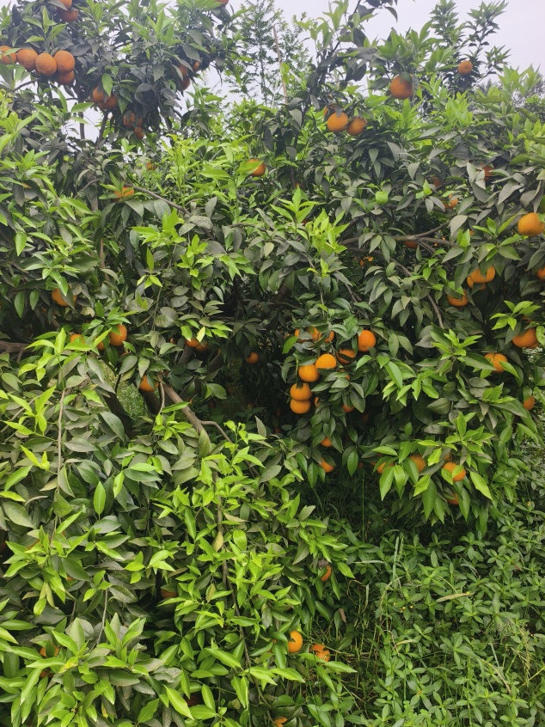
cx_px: 248
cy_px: 387
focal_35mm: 29
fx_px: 609
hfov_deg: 48.2
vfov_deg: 61.6
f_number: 1.57
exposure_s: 1/1181
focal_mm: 5.6
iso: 72
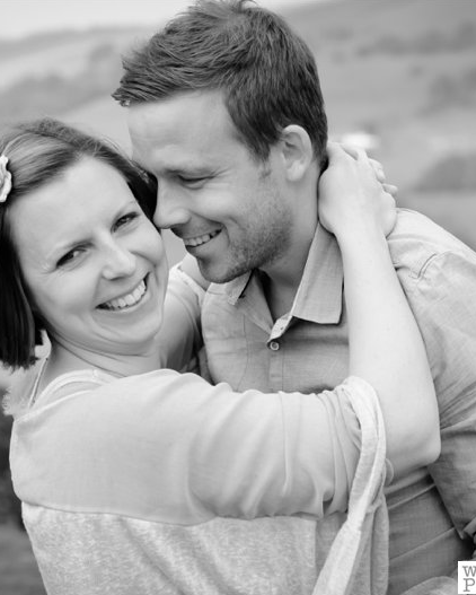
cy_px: 299
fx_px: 2130
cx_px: 219
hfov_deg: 12.8
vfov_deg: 15.9
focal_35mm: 121
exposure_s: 1/500
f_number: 5.6
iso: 250
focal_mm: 85
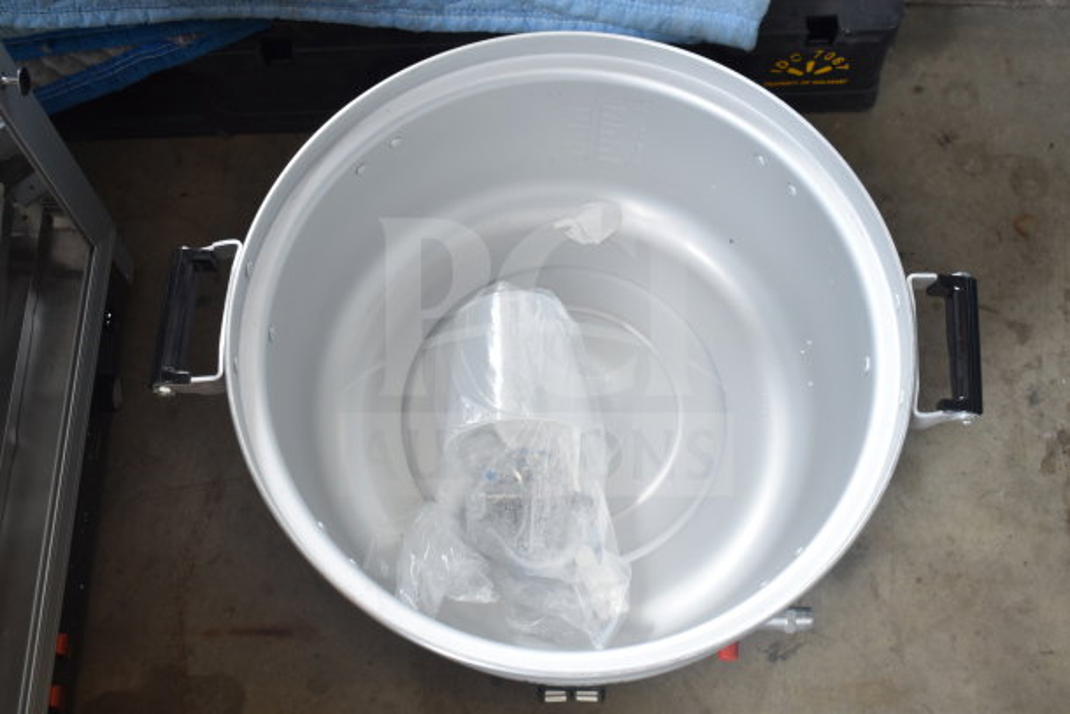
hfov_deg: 42.3
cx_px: 535
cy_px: 357
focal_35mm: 46
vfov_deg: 29.0
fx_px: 1382
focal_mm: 31
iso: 360
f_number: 4.2
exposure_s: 1/50
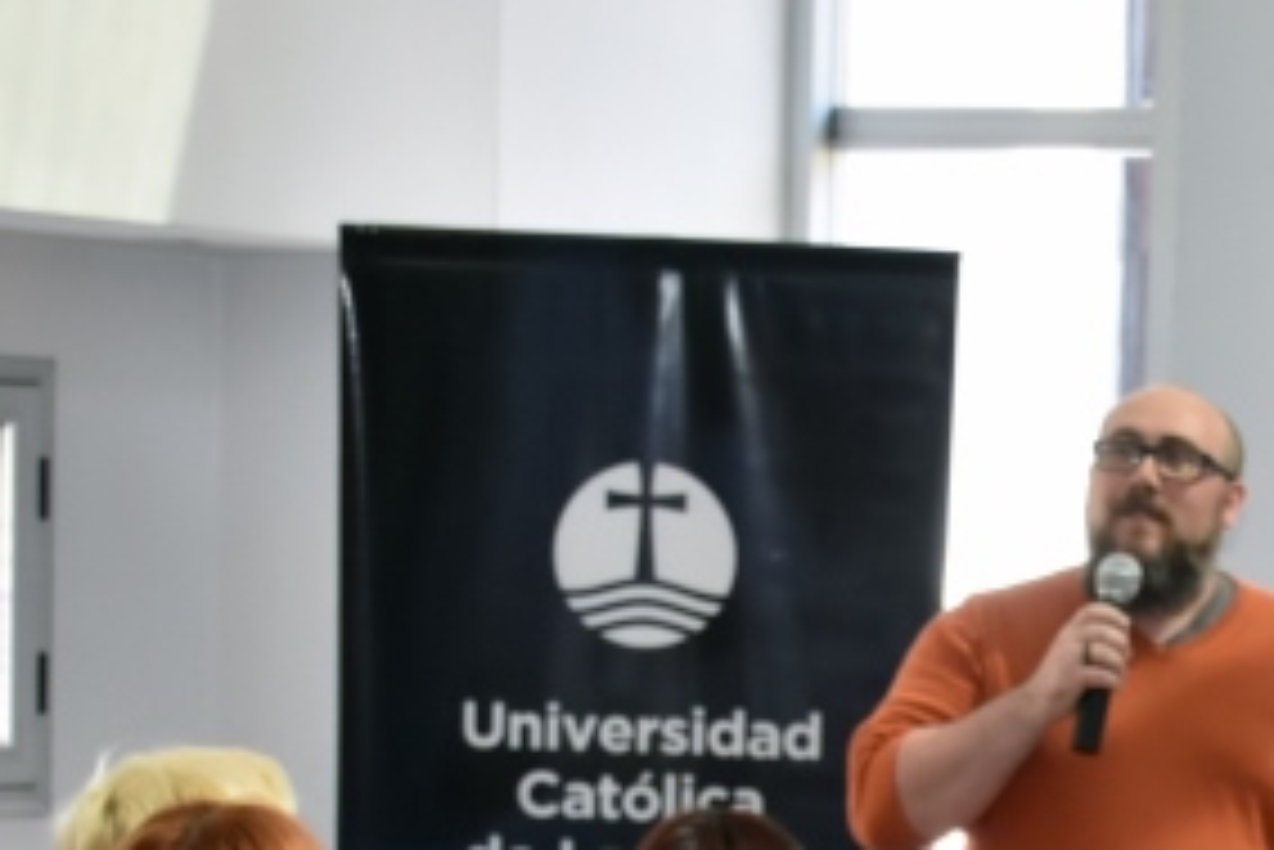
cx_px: 1369
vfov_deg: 9.6
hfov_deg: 14.2
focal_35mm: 141
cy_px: 1064
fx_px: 4992
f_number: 5
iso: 800
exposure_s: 1/200
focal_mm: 26
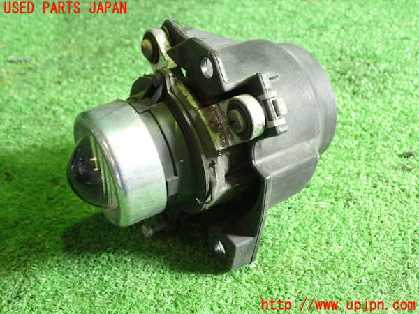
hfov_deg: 45.8
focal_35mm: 41
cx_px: 210
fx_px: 496
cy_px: 157
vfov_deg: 35.1
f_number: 2.8
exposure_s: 1/40
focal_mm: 7.31
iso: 640
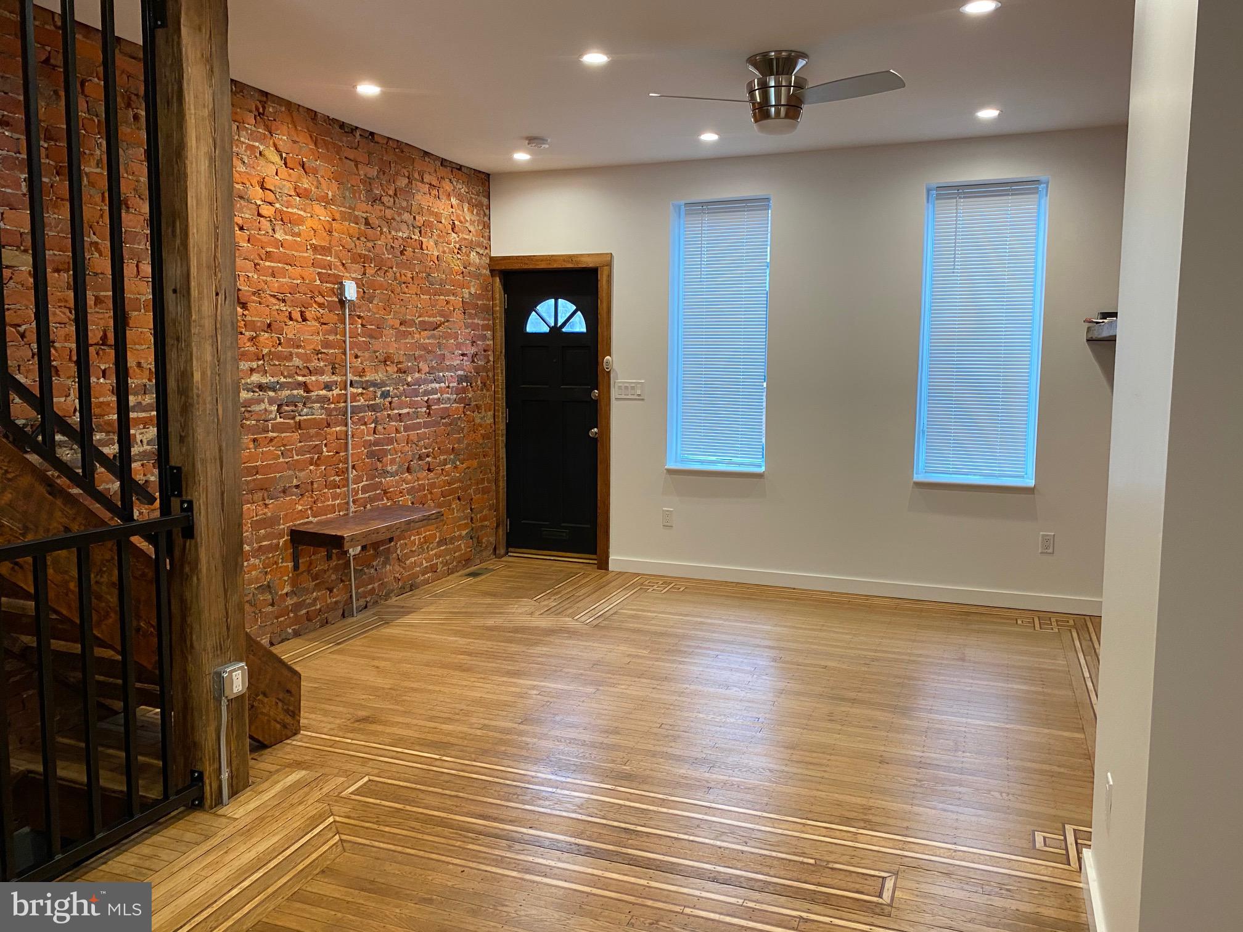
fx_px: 934
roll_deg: -1.3
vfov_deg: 53.1
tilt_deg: -5.6
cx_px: 622
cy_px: 466
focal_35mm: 26
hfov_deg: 67.3
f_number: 1.8
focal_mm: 4.25
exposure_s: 1/60
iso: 160
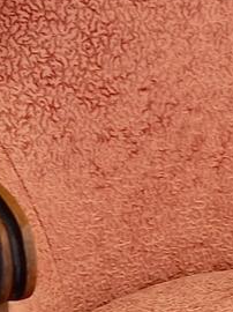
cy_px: 354
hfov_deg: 8.0
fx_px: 1600
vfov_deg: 11.0
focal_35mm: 178
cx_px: 424
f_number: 2
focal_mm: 4.6
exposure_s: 1/50
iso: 40
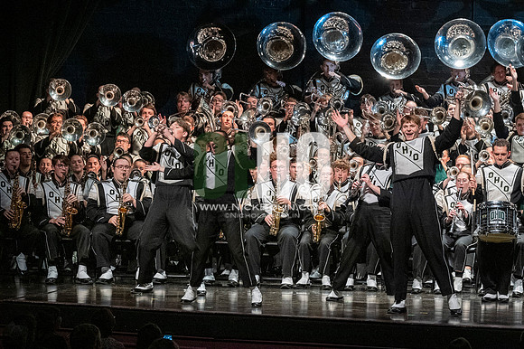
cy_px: 174
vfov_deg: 7.3
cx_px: 262
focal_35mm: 187
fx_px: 2720
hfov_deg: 11.0
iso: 4000
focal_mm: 125
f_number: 4
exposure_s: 1/500
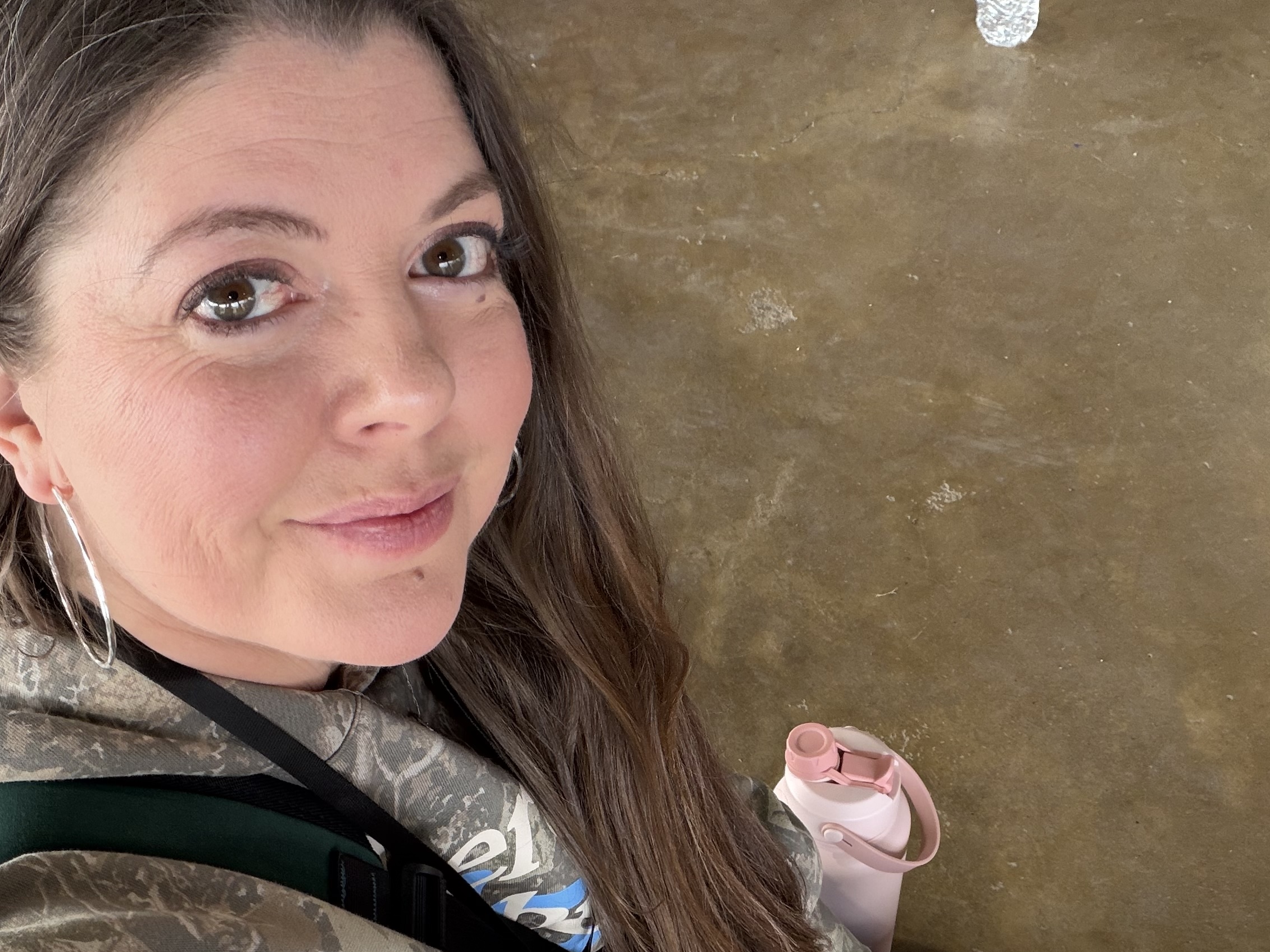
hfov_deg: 45.8
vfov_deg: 33.5
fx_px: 1504
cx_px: 632
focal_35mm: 41
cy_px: 830
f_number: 1.9
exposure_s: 1/121
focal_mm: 2.71
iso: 40
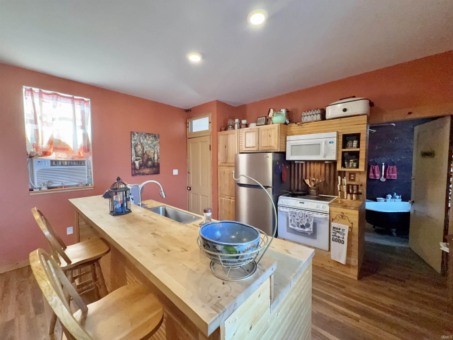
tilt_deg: -2.6
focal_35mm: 14
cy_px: 170
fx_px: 183
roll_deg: +0.0
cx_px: 226
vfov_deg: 85.7
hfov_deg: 102.1
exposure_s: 1/60
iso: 500
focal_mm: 2.22
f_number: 2.2
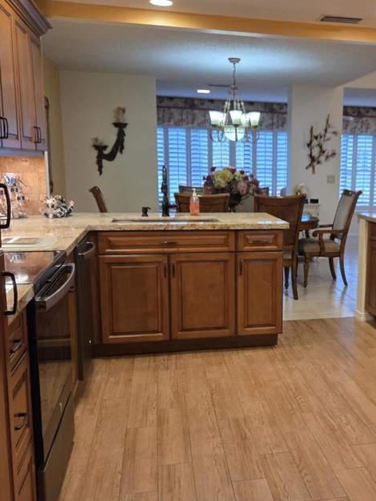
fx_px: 565
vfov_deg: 47.8
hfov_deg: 35.8
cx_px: 295
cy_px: 272
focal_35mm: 39
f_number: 1.8
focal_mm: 5.4
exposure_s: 1/120
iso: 400
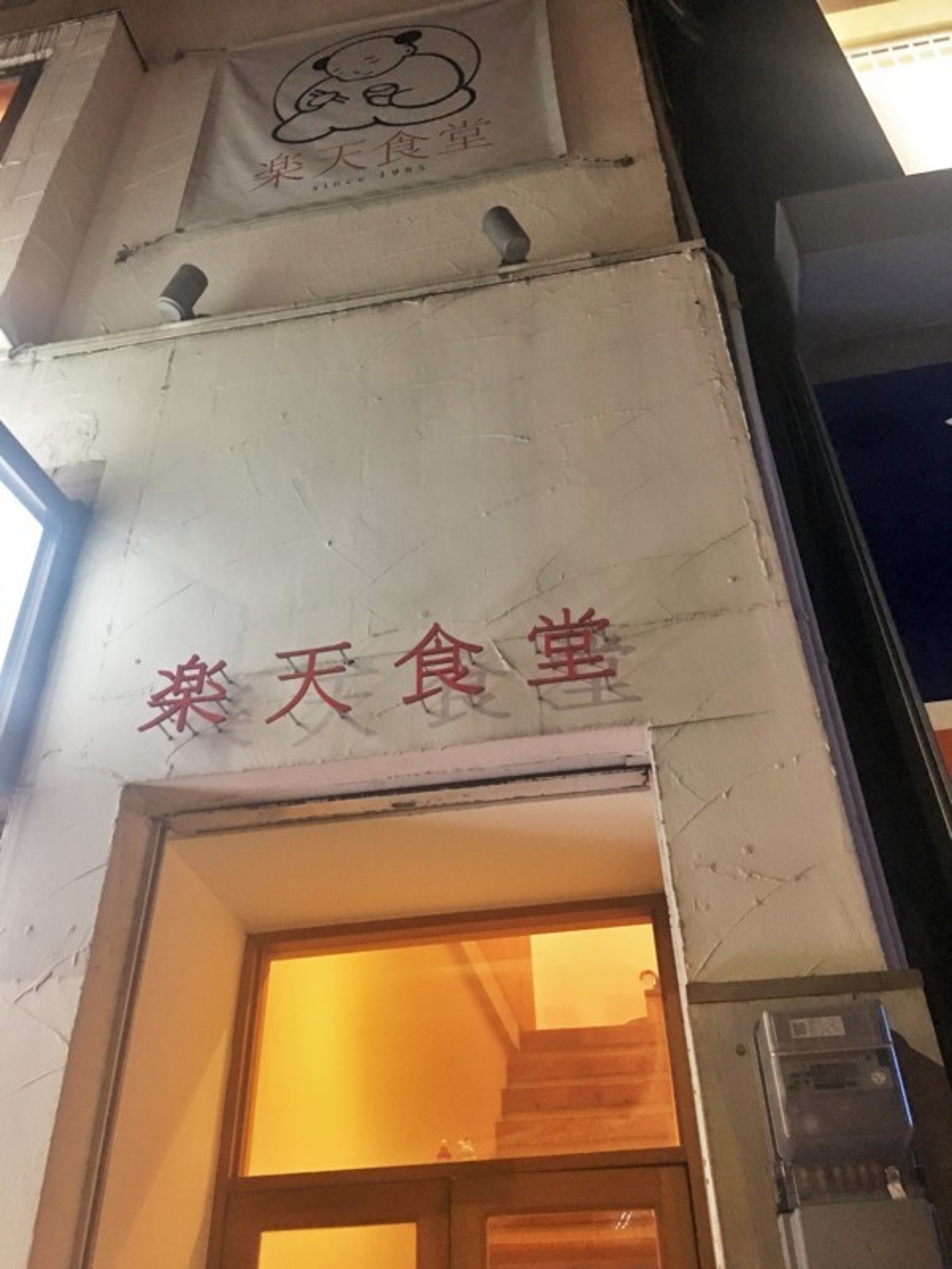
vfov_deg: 61.7
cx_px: 476
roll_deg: +2.3
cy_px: 634
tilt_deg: +37.4
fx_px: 1063
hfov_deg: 48.2
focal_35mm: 29
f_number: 2.2
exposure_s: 1/4
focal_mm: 4.15
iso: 64
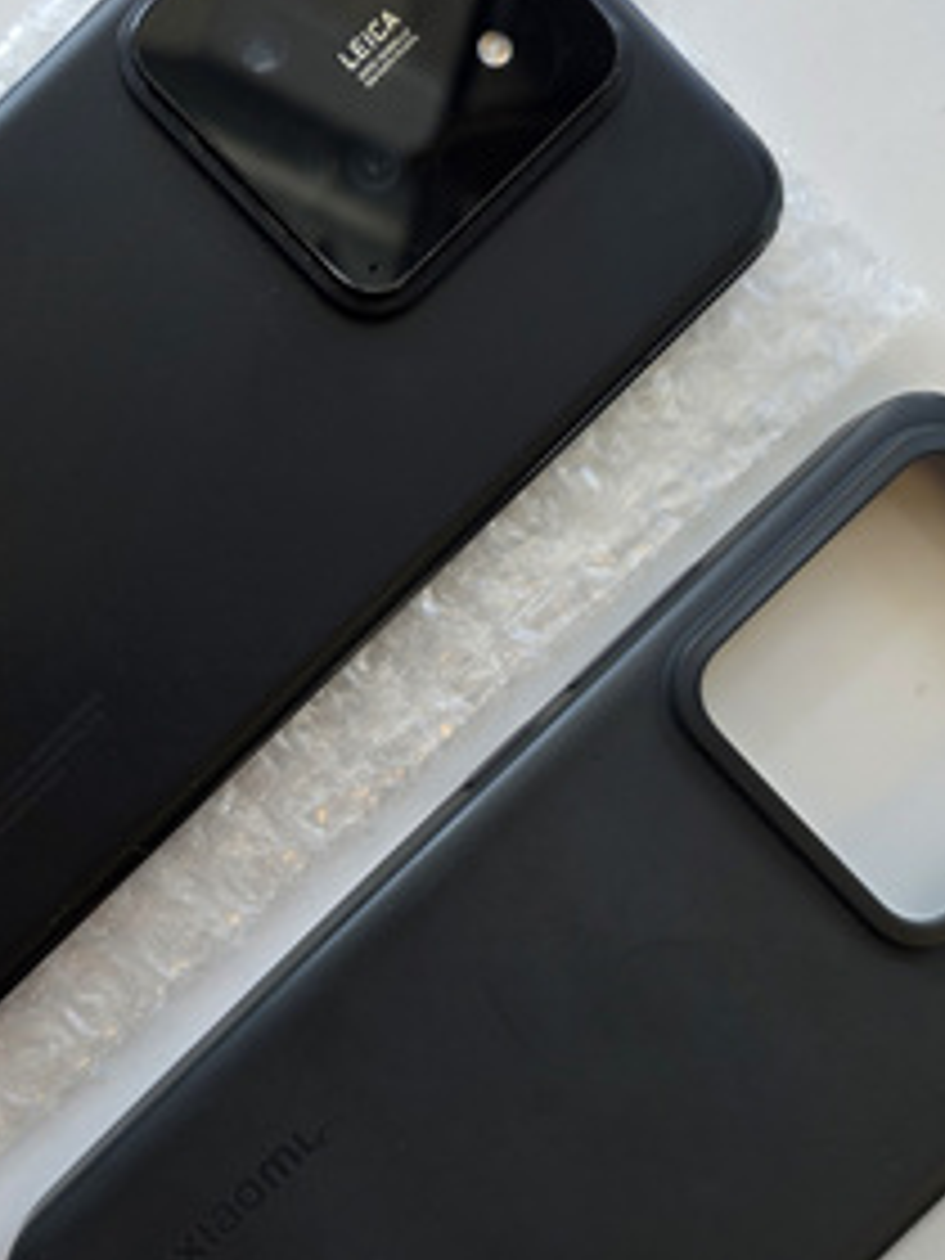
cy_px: 770
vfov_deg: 45.5
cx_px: 313
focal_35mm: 41
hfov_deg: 34.8
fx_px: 1492
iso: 80
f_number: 1.7
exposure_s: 1/100
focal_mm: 6.3
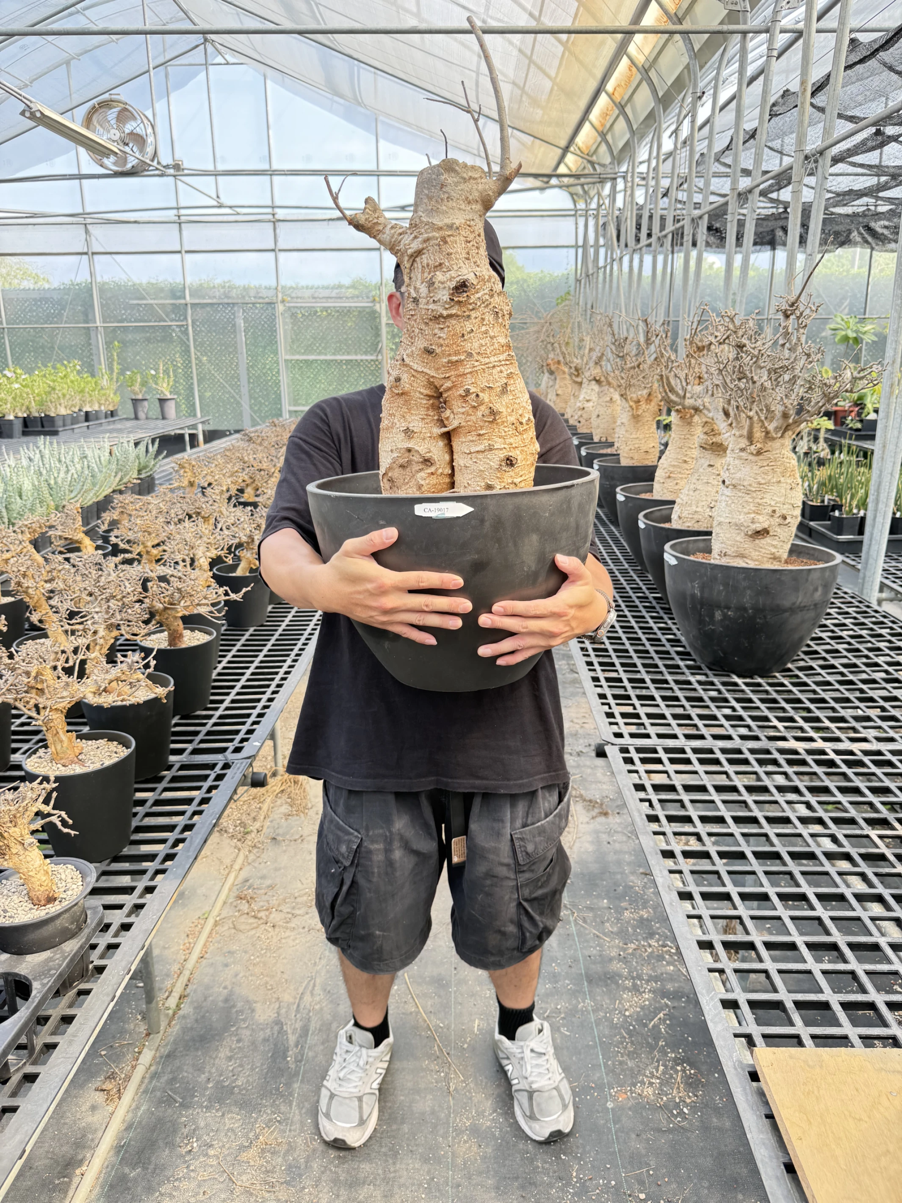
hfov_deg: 56.8
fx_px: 834
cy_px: 602
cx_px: 451
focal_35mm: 24
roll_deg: +0.2
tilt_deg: -16.0
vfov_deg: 71.6
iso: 100
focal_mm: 6.76
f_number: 1.78
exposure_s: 1/233
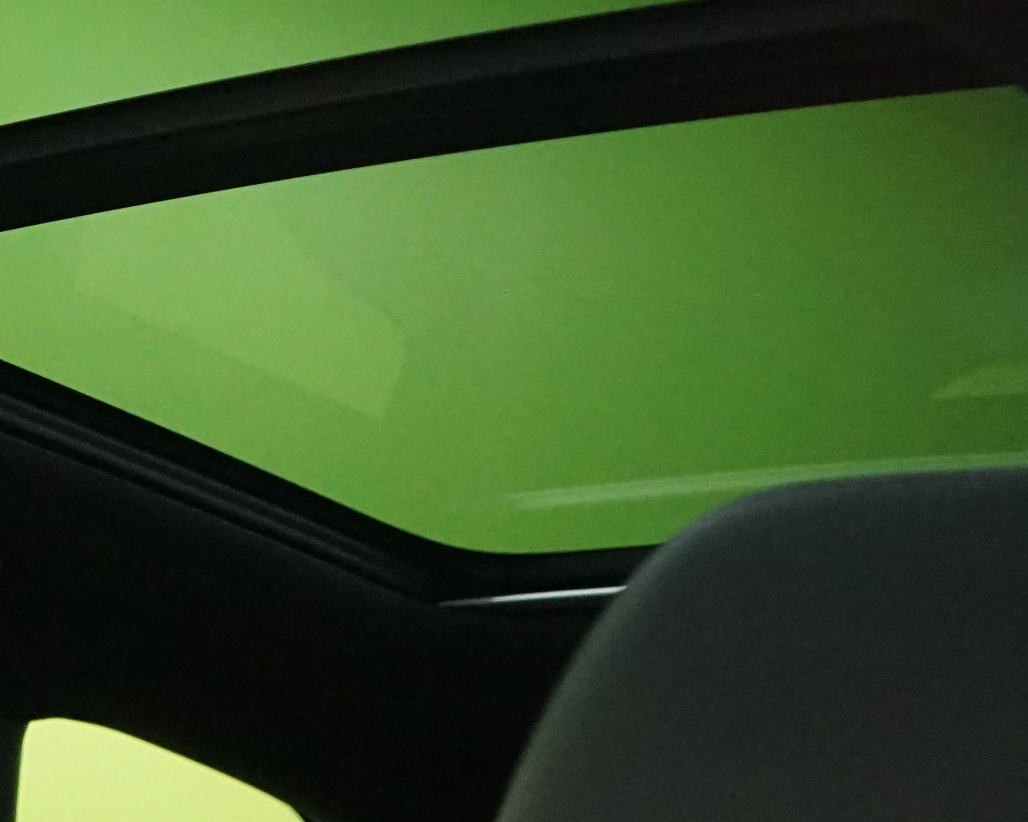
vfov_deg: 17.6
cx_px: 28
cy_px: 299
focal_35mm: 87
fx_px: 2647
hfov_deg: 21.3
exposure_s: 1/60
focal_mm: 28
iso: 6400
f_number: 3.5
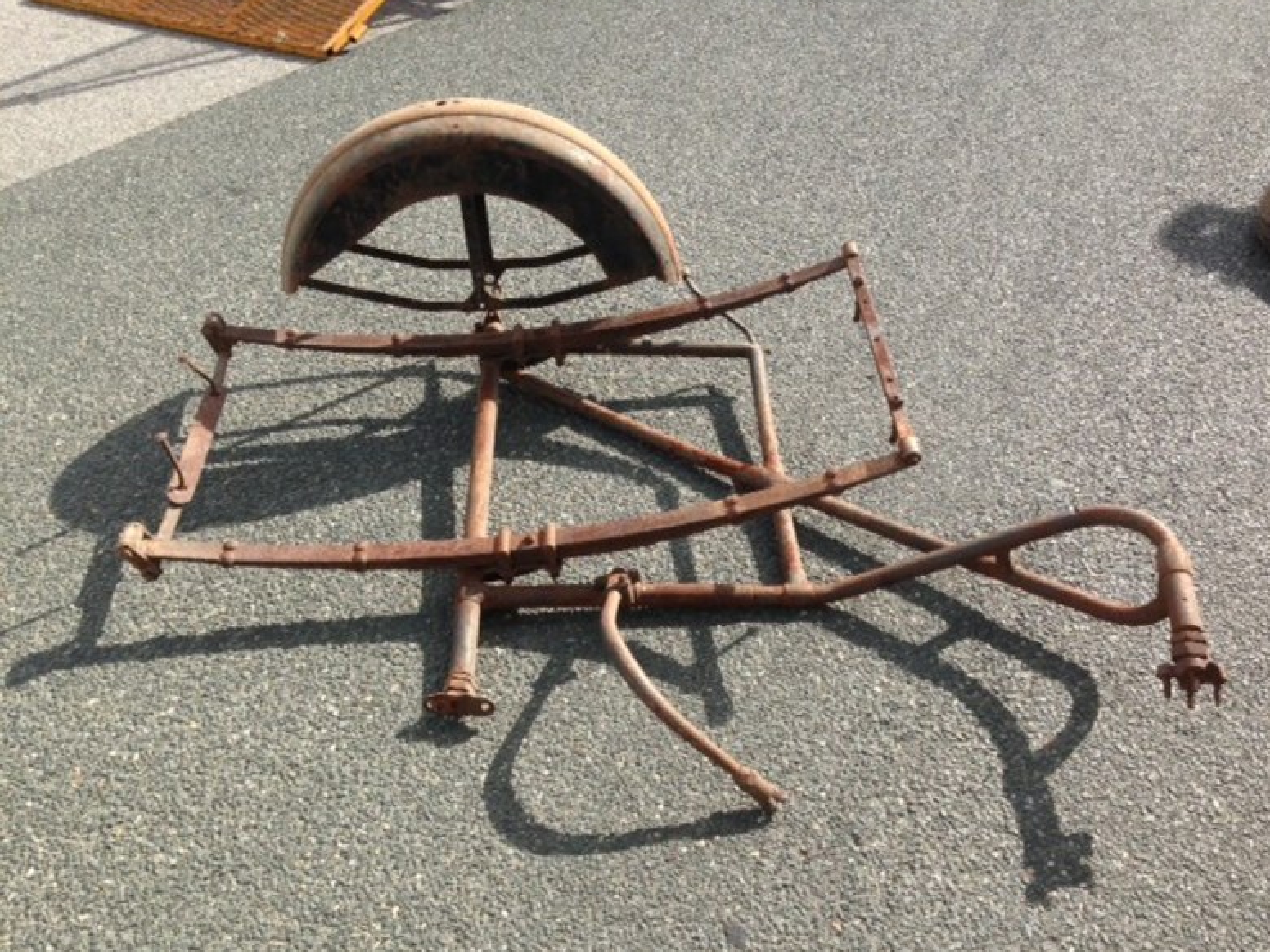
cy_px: 469
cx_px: 653
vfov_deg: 41.8
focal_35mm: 34
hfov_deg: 53.9
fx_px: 1247
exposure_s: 1/747
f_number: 2.4
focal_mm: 4.13
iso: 50
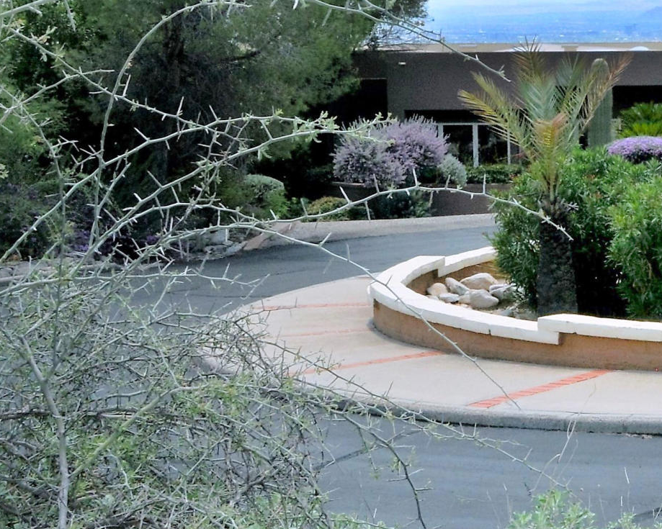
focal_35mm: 101
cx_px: 864
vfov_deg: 15.2
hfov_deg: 17.8
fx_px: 1979
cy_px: 222
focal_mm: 22
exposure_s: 1/320
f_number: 13
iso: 320
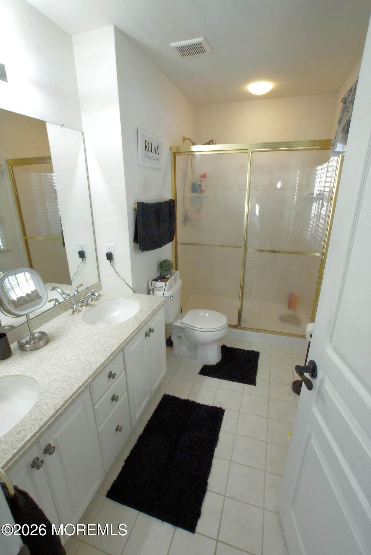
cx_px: 186
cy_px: 278
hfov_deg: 72.2
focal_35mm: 16
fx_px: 254
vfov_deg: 94.9
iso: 3200
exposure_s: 1/50
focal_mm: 11
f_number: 6.3
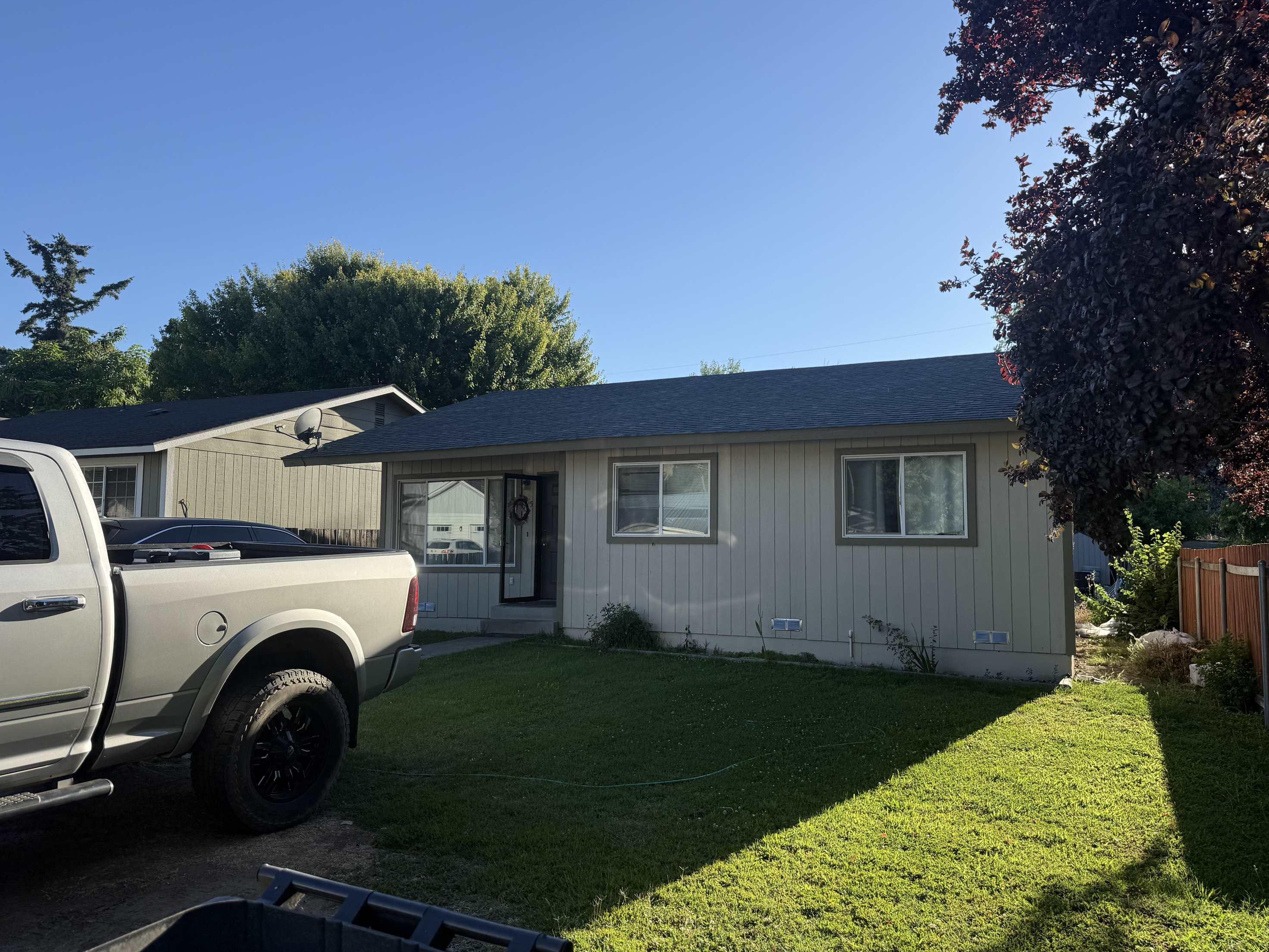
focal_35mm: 25
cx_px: 655
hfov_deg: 69.4
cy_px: 469
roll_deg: -0.4
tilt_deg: +3.8
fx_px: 917
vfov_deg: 54.9
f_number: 1.78
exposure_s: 1/2703
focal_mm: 6.76
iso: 80
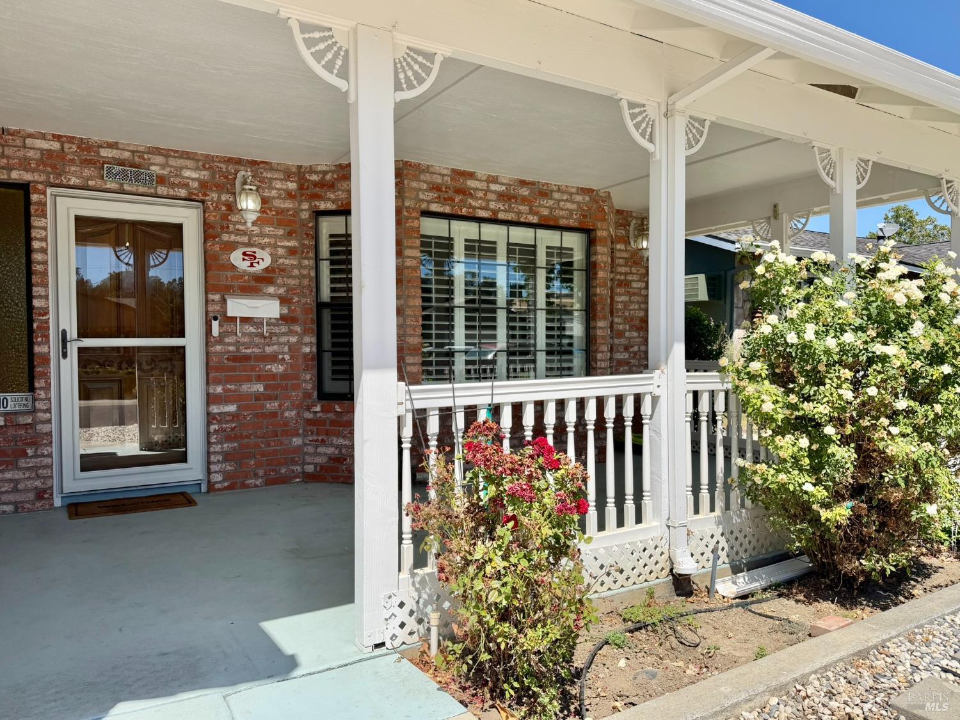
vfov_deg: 56.8
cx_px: 480
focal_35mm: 24
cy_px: 360
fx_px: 666
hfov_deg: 71.6
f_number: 1.78
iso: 80
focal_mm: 6.76
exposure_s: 1/3953
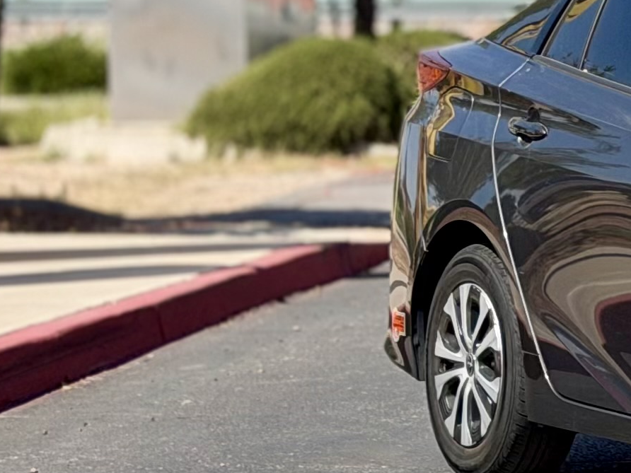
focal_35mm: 217
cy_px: 66
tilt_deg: -1.7
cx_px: 1113
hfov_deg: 8.8
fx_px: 3956
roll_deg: +0.7
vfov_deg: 6.8
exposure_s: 1/4587
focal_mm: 6.76
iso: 64
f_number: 1.78
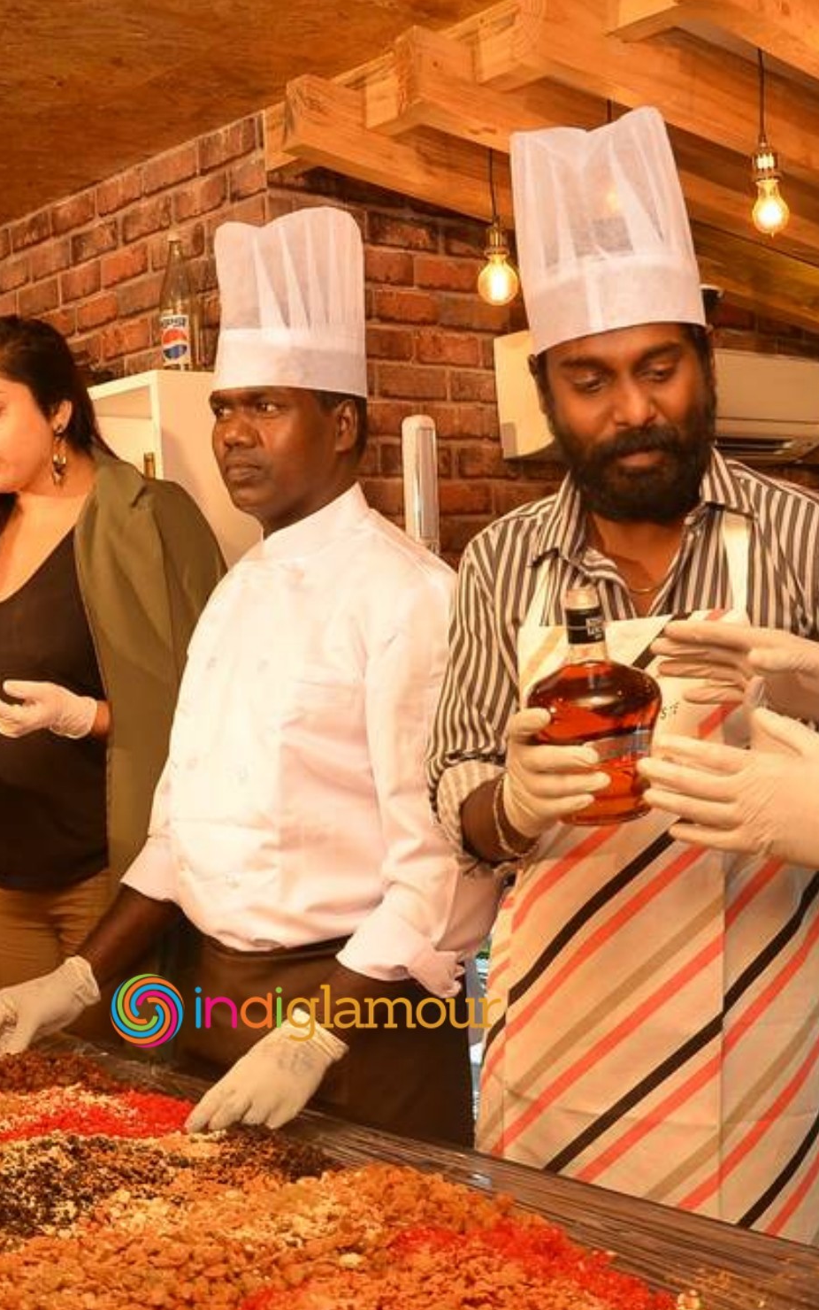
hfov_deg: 30.4
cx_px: 305
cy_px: 658
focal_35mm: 42
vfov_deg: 47.2
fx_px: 1499
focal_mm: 18
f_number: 4.5
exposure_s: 1/125
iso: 800
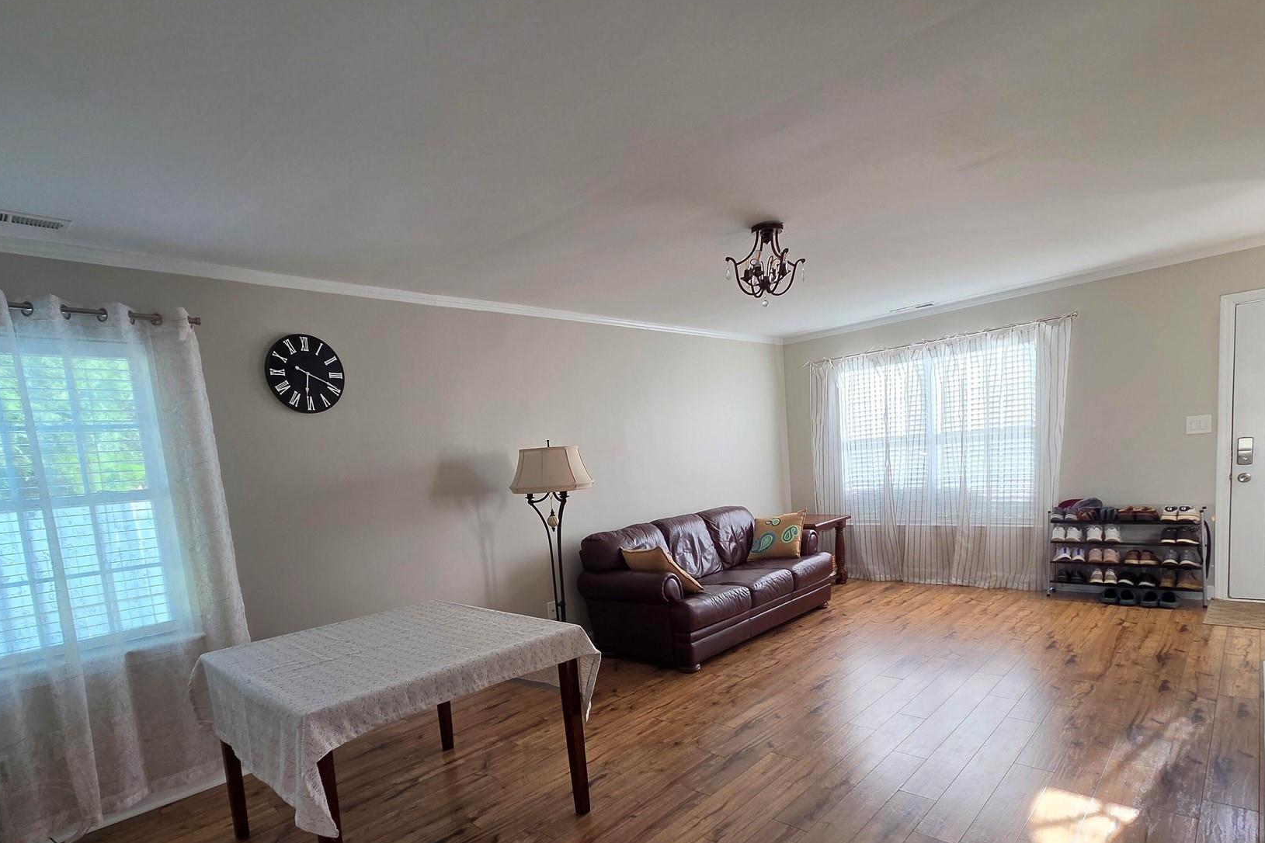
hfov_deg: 93.0
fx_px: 597
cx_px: 574
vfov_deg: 69.1
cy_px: 537
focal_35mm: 17
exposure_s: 1/120
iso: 125
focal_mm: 2.2
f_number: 2.2
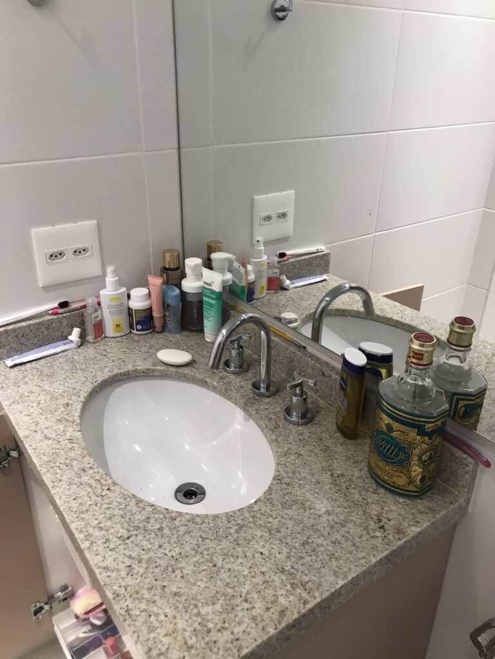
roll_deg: -0.9
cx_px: 248
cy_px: 330
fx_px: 534
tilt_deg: -26.6
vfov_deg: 63.4
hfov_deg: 49.7
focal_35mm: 28
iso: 40
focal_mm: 3.99
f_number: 1.8
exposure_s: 1/20
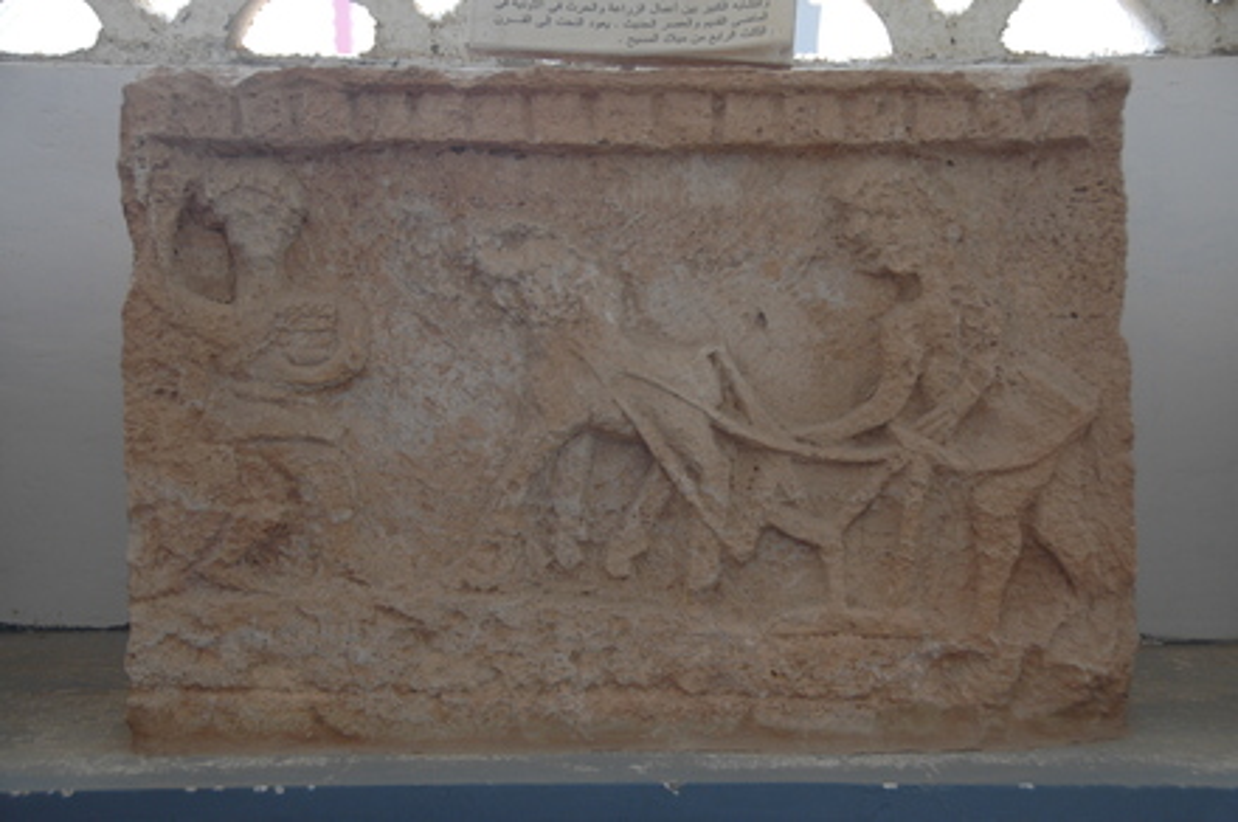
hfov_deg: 28.1
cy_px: 411
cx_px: 619
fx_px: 2472
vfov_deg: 18.9
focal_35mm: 72
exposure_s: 1/60
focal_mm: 48
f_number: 4.8
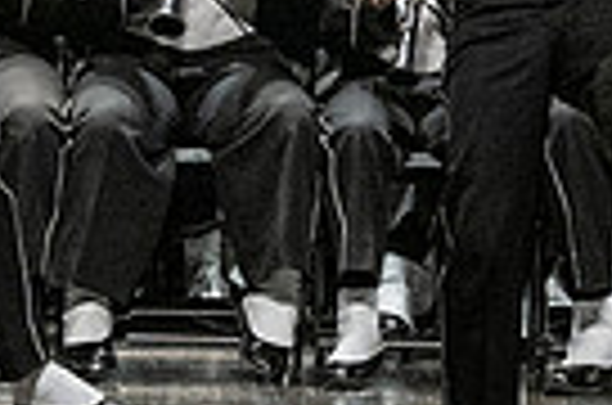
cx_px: 198
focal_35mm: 800
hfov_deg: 2.6
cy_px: -248
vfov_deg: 1.7
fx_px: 13568
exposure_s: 1/500
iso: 4000
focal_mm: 125
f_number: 4
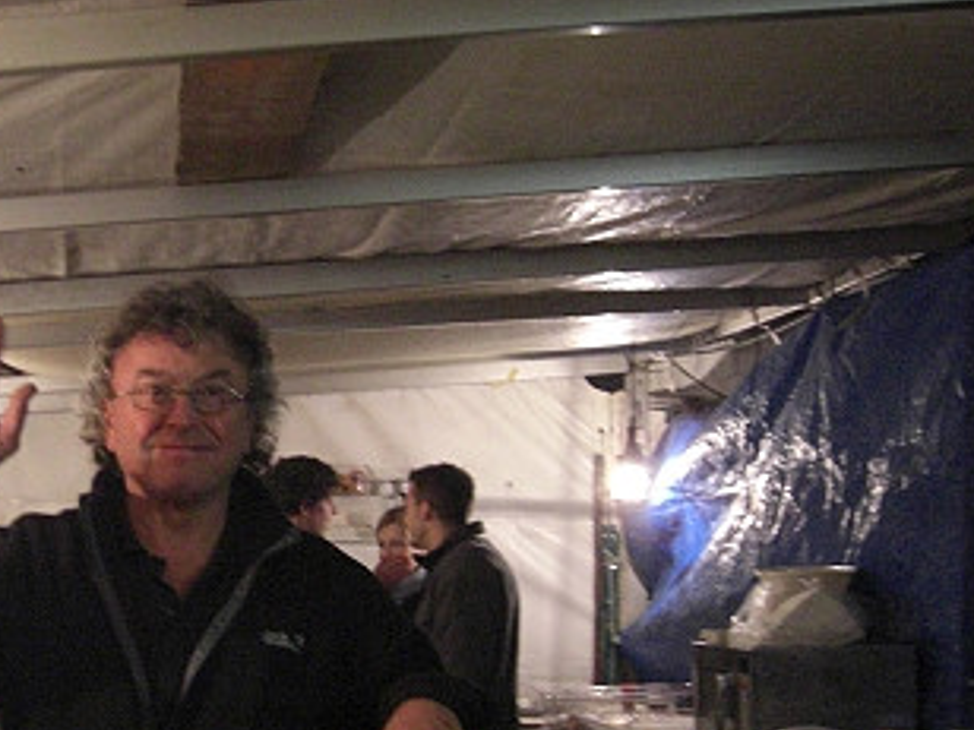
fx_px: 1970
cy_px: 463
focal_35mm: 70
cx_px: 115
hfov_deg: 26.9
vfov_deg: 21.0
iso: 800
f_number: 2.8
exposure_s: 1/40
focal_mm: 7.9
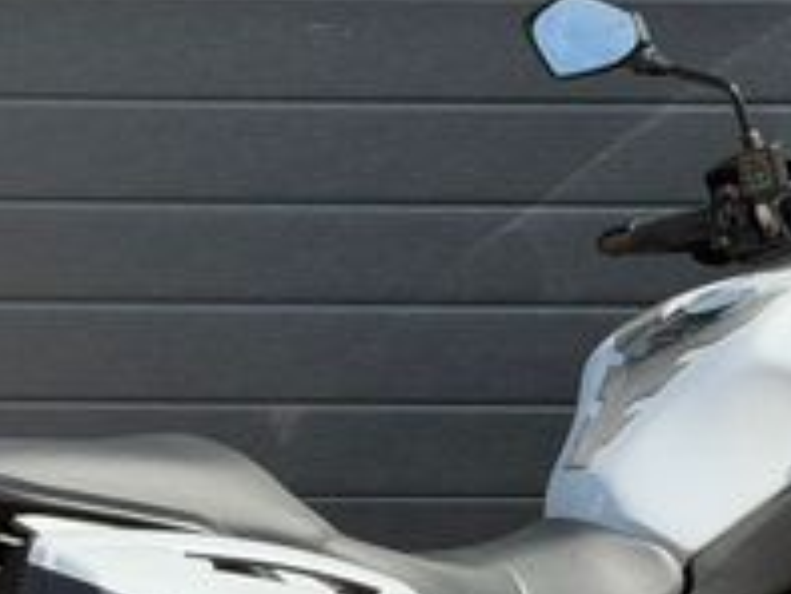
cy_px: 686
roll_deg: -0.5
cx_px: 634
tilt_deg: -13.4
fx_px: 3567
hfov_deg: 12.6
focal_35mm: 156
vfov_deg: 9.4
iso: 100
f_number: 1.78
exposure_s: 1/3704
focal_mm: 6.76
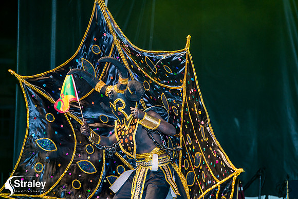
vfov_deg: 7.6
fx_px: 1489
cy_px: 100
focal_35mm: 180
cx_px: 149
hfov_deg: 11.4
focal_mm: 180
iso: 2000
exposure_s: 1/250
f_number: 5.6
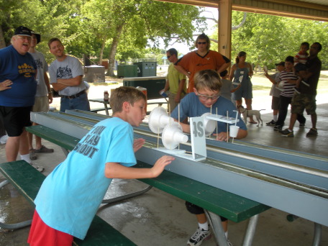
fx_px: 341
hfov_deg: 51.4
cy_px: 123
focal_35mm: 36
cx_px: 164
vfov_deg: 39.7
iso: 64
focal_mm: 6.3
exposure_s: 1/118
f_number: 3.5
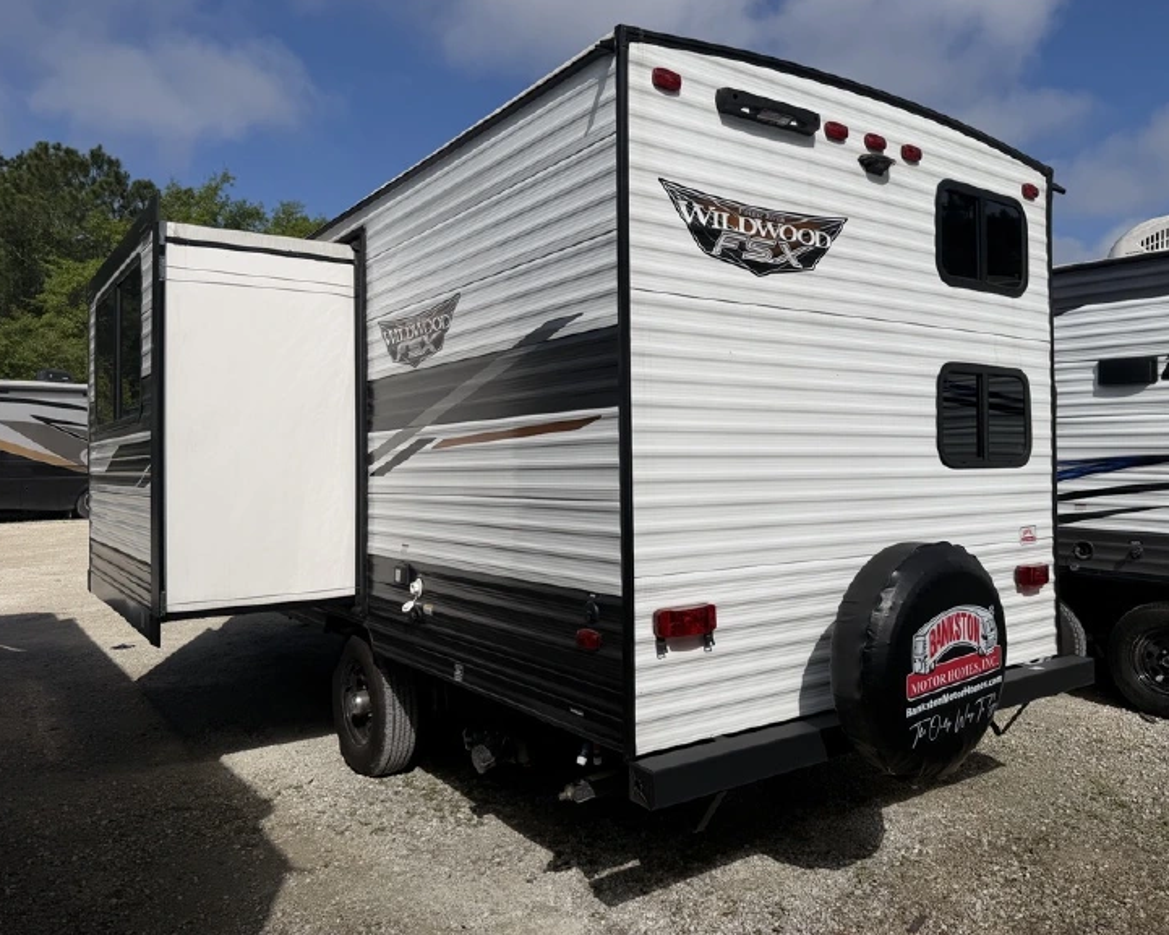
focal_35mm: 26
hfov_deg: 65.9
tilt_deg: +0.1
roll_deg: +0.7
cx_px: 626
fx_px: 900
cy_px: 452
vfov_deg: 54.9
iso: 80
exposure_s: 1/14286
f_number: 1.78
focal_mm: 6.76
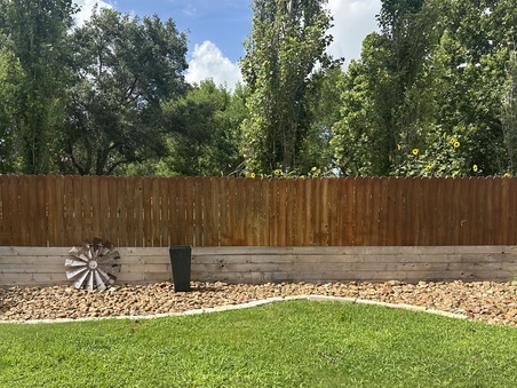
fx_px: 508
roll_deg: +0.0
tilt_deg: -4.4
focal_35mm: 34
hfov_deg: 53.1
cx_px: 181
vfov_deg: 41.6
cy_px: 233
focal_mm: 6.86
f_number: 1.78
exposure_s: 1/2882
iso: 80
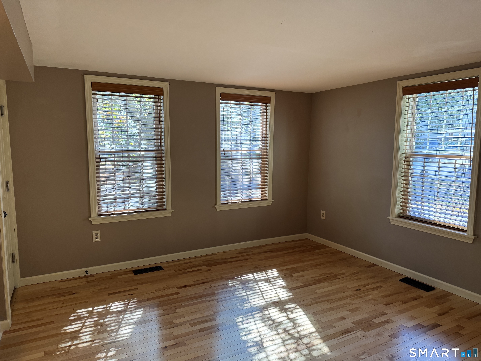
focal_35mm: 24
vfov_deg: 56.8
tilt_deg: -6.4
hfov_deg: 71.6
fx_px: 333
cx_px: 240
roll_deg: -0.4
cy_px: 180
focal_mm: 6.76
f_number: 1.78
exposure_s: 1/120
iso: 125
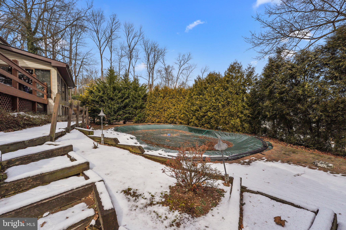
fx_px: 135
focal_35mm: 14
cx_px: 173
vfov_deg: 81.2
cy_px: 115
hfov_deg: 104.3
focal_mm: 14
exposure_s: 1/2000
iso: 500
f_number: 8
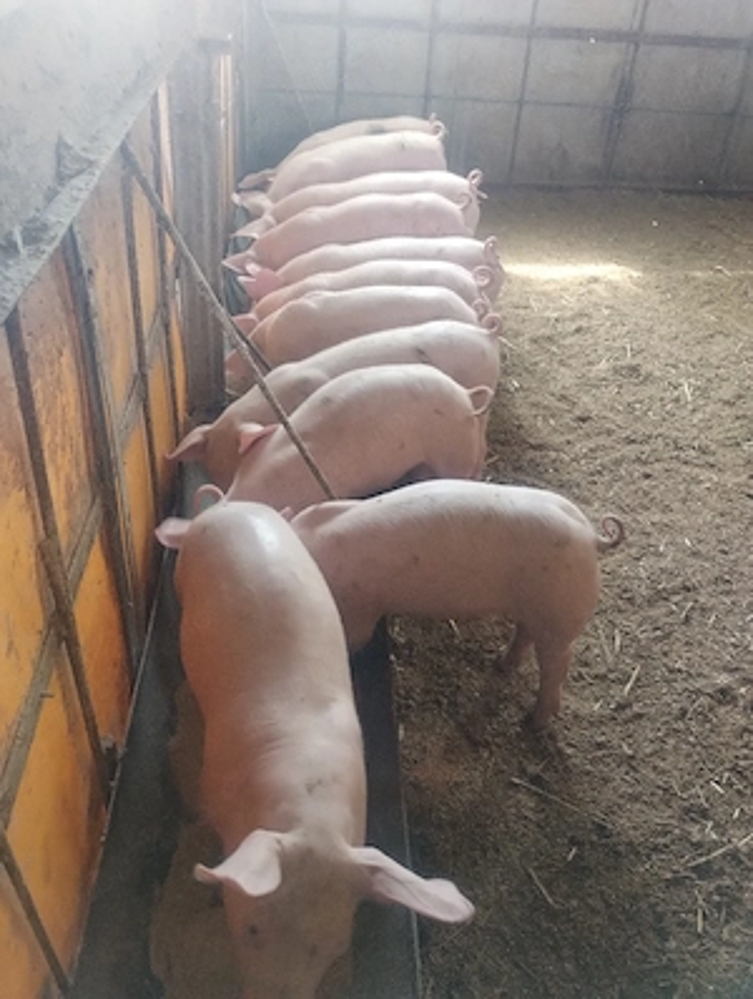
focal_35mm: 28
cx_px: 376
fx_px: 810
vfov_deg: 63.4
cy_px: 500
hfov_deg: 49.9
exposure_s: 1/33
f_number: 1.8
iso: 672
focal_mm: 4.27
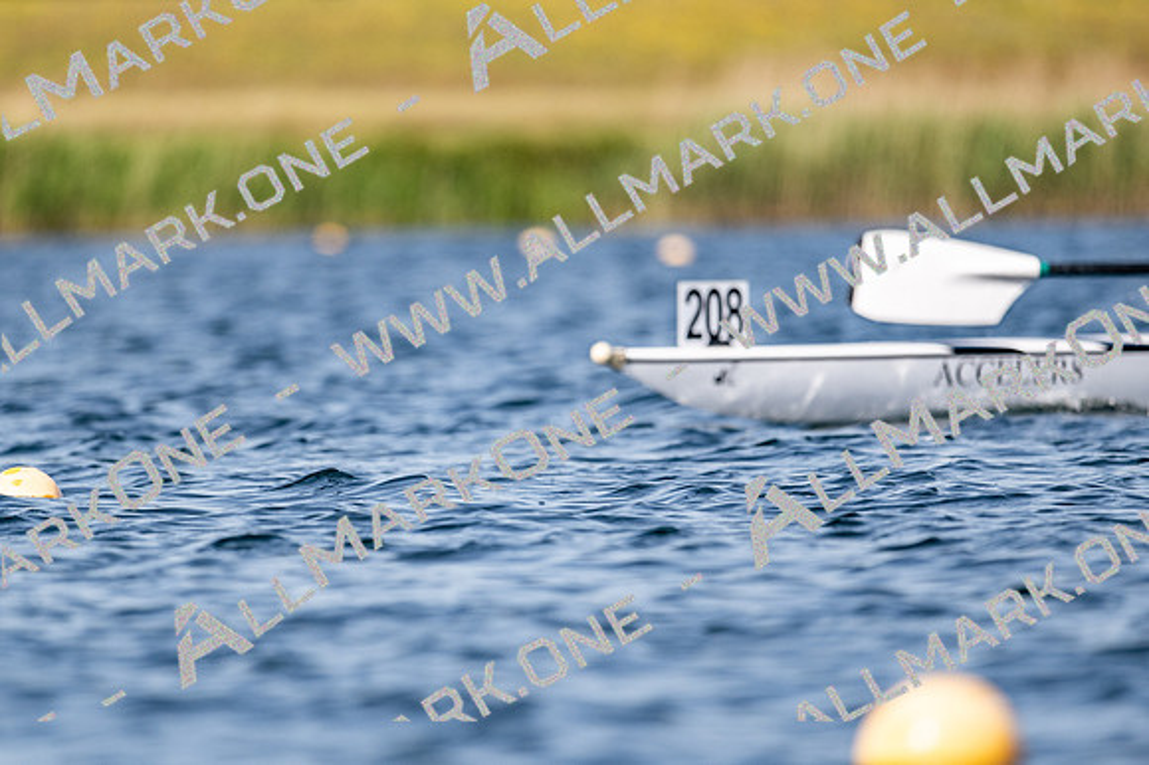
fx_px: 19138
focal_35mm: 600
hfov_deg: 3.4
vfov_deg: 2.3
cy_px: 382
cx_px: 574
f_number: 4.5
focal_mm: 400
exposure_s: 1/2500
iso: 180
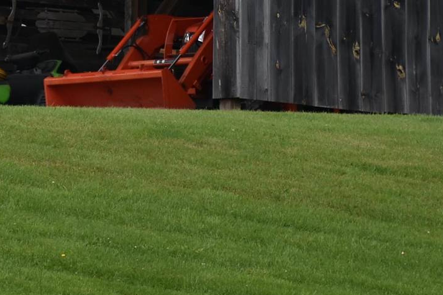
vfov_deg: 3.8
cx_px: -36
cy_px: -219
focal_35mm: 362
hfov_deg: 5.7
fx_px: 4453
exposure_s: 1/250
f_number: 4.8
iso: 140
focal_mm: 56
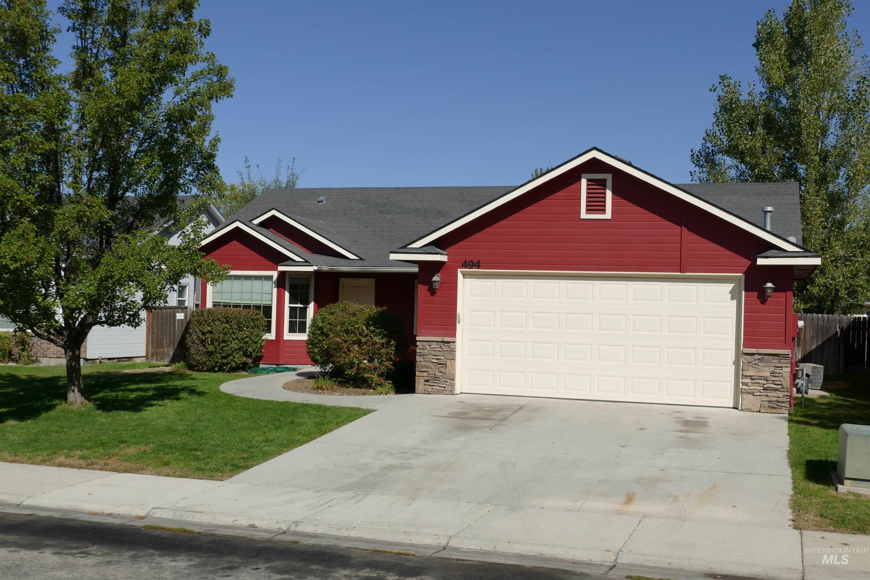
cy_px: 290
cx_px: 435
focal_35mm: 41
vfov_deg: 32.6
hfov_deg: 47.4
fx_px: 991
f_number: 3.2
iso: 125
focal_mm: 15.02
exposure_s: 1/3200
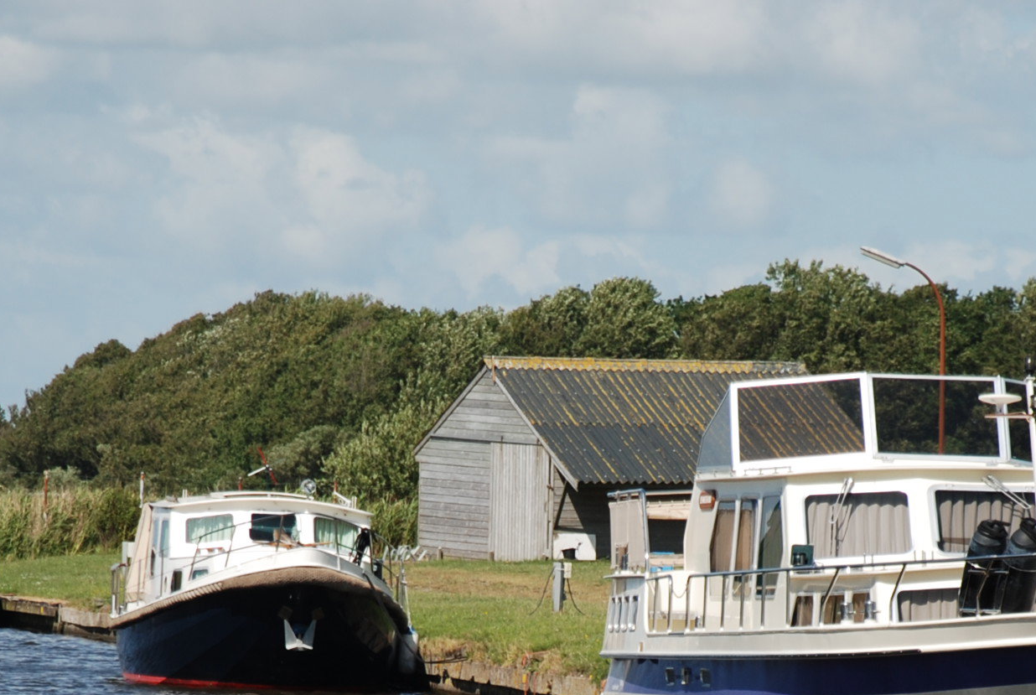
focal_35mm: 369
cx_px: 575
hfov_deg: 5.6
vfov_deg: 3.7
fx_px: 10643
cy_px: 761
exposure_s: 1/500
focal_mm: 105
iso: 100
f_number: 5.6
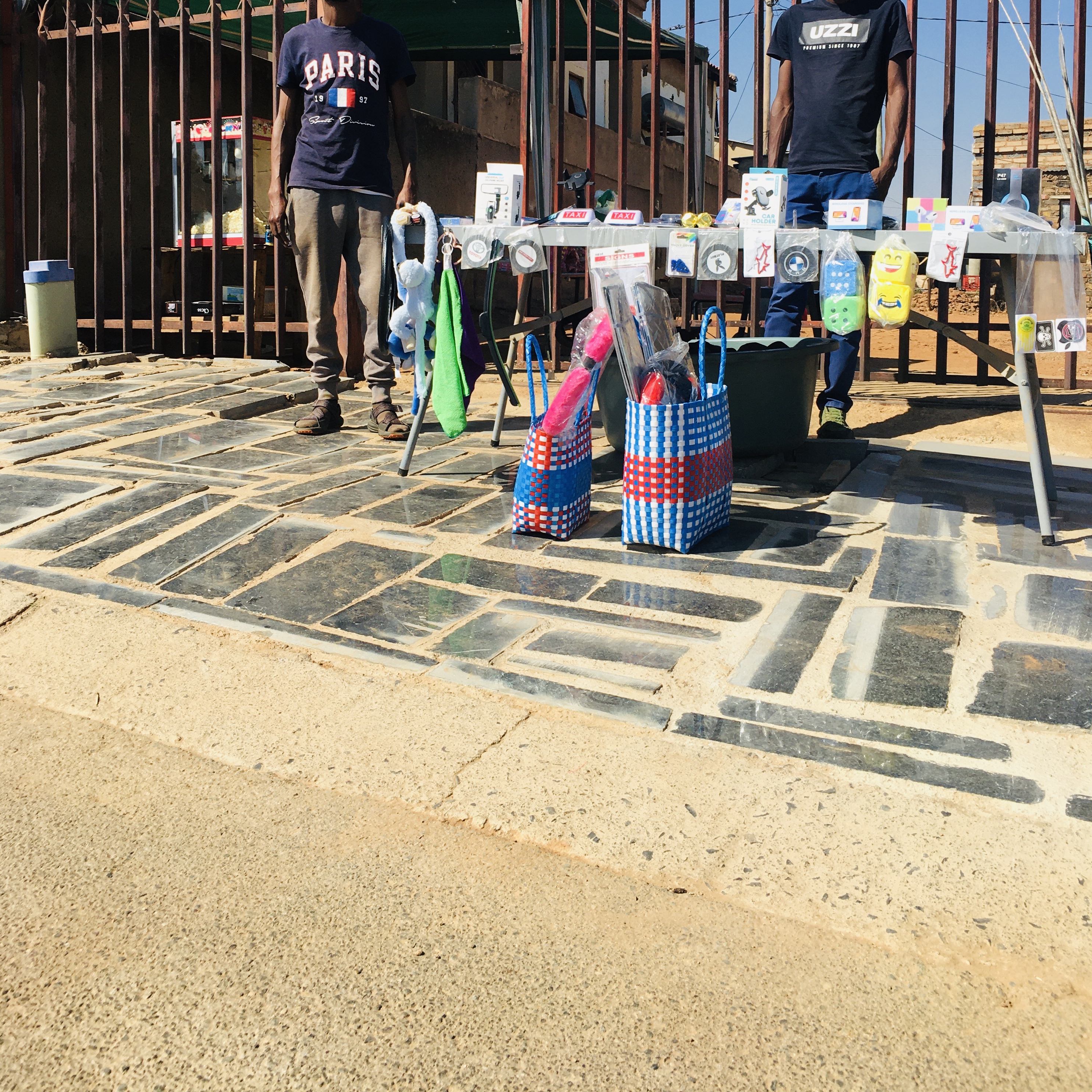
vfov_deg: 46.4
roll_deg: -0.2
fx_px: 1249
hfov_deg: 47.2
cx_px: 546
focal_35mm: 35
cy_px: 349
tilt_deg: -0.3
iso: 25
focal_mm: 4.15
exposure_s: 1/1603
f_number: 2.2
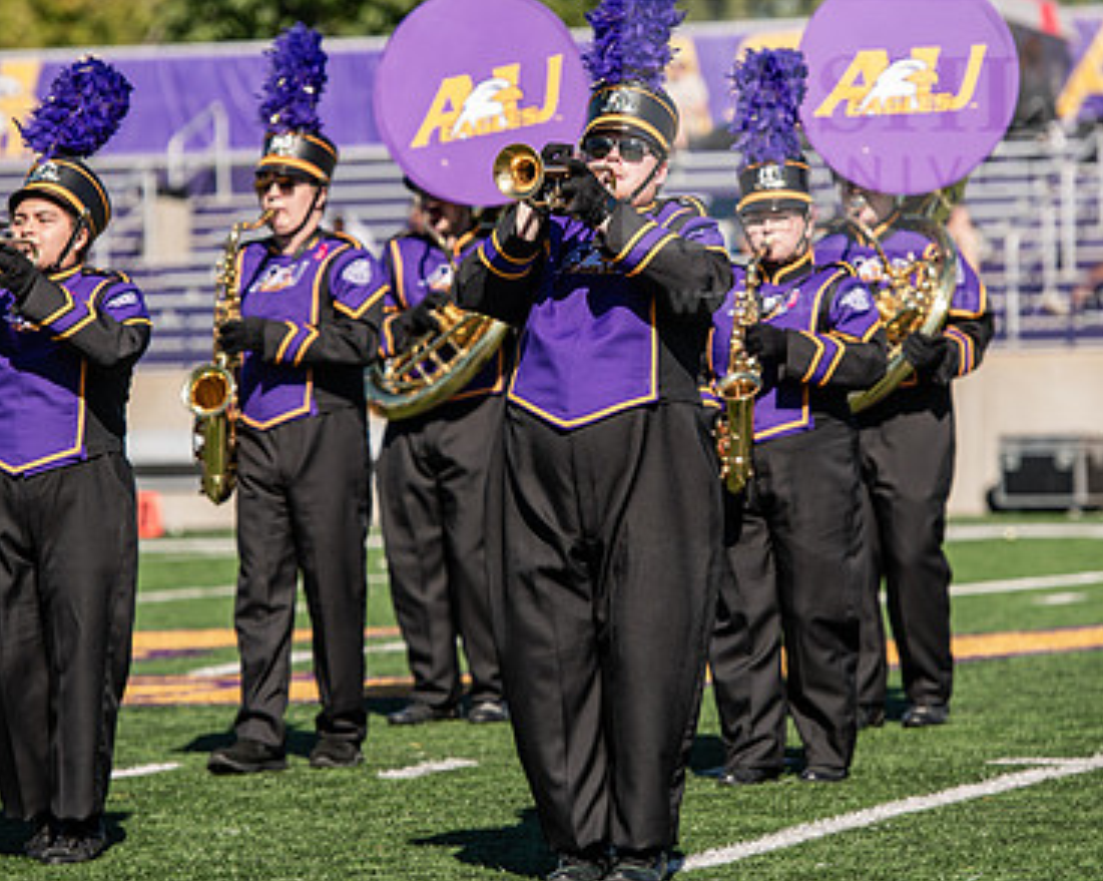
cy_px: 362
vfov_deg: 6.3
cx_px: 532
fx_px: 7992
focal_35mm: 245
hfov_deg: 7.9
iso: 50
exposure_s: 1/400
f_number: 4
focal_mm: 165
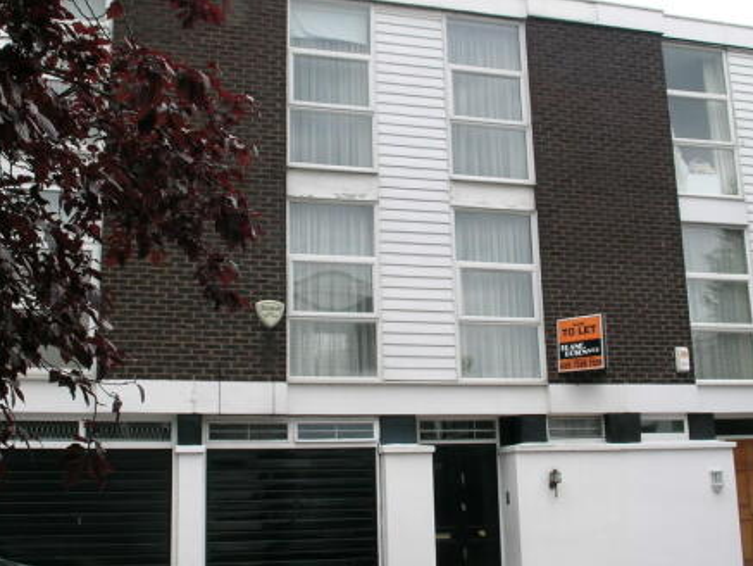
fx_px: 1218
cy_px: 280
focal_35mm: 56
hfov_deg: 34.3
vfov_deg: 26.1
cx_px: 378
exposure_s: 1/129
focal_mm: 8.7
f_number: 5.1
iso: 50
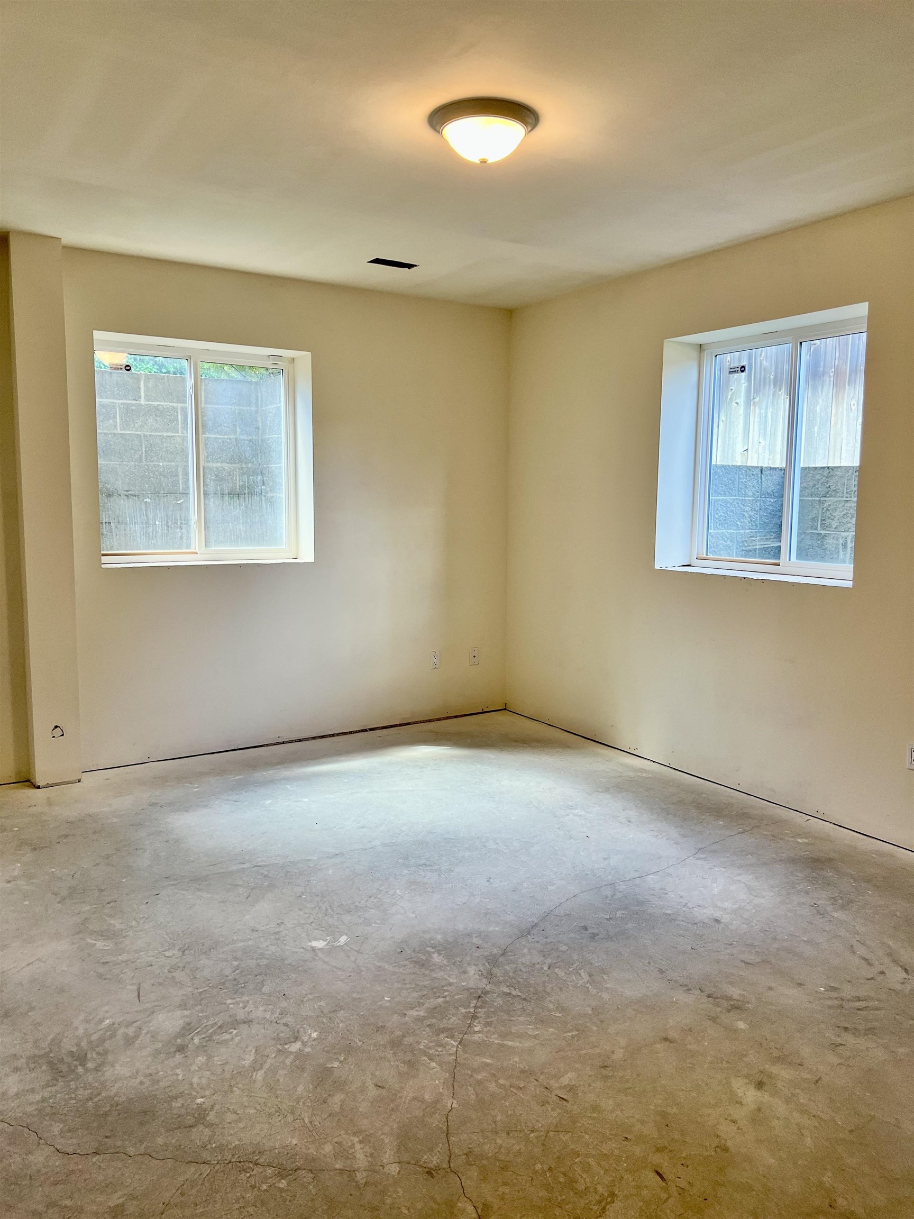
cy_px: 610
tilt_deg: -5.1
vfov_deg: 67.3
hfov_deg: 53.1
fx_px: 915
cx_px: 457
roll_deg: -1.5
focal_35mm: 26
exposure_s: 1/120
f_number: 1.5
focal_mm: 5.7
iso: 100
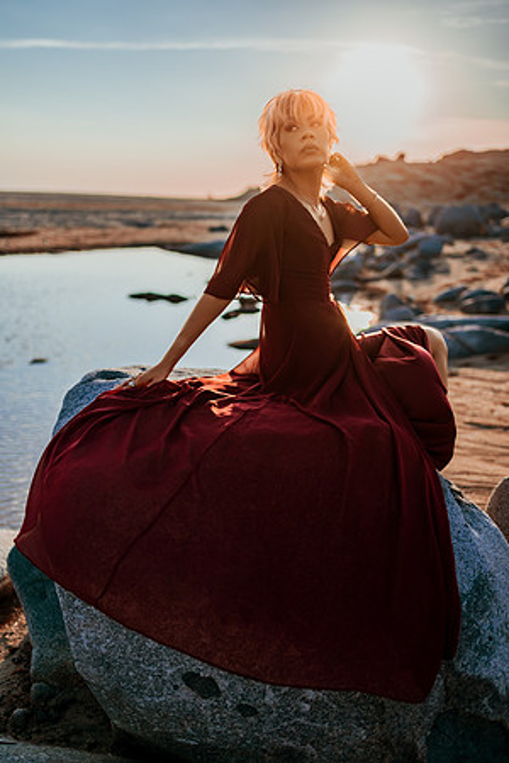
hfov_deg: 37.9
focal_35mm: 35
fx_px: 742
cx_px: 254
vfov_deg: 54.4
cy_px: 382
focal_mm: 35
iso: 50
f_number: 1.8
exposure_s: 1/8000
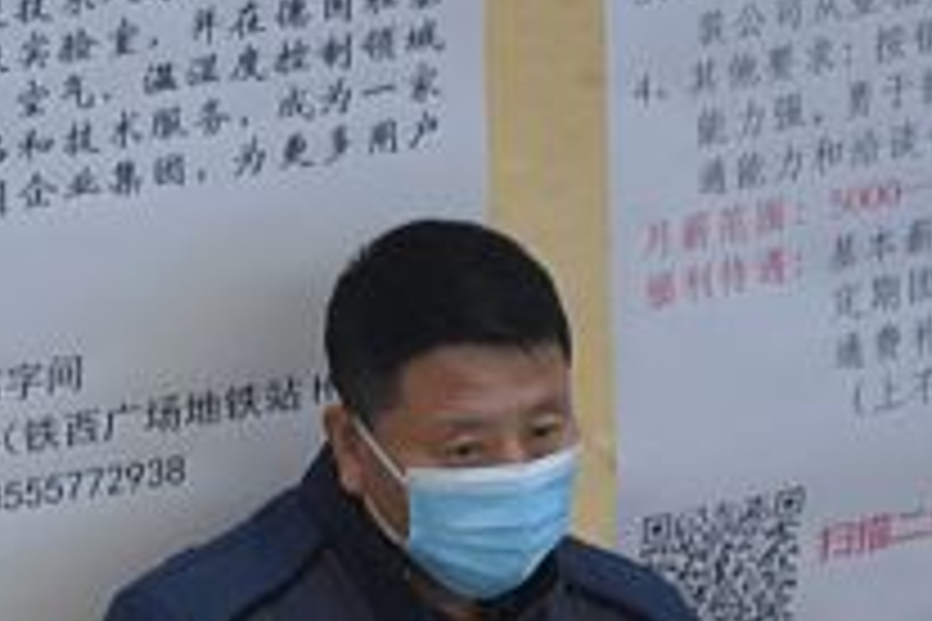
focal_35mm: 898
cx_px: -1643
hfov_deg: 2.3
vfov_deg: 1.5
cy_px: 1271
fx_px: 23246
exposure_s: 1/125
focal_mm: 155
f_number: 2.8
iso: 1600
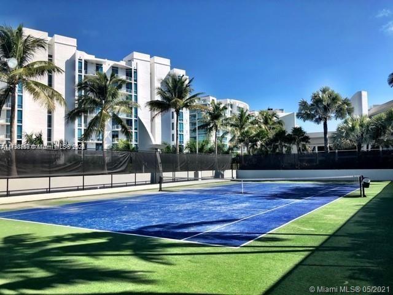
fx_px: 318
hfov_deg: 63.4
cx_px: 196
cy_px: 148
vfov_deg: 49.7
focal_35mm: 28
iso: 20
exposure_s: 1/2208
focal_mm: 4
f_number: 1.8
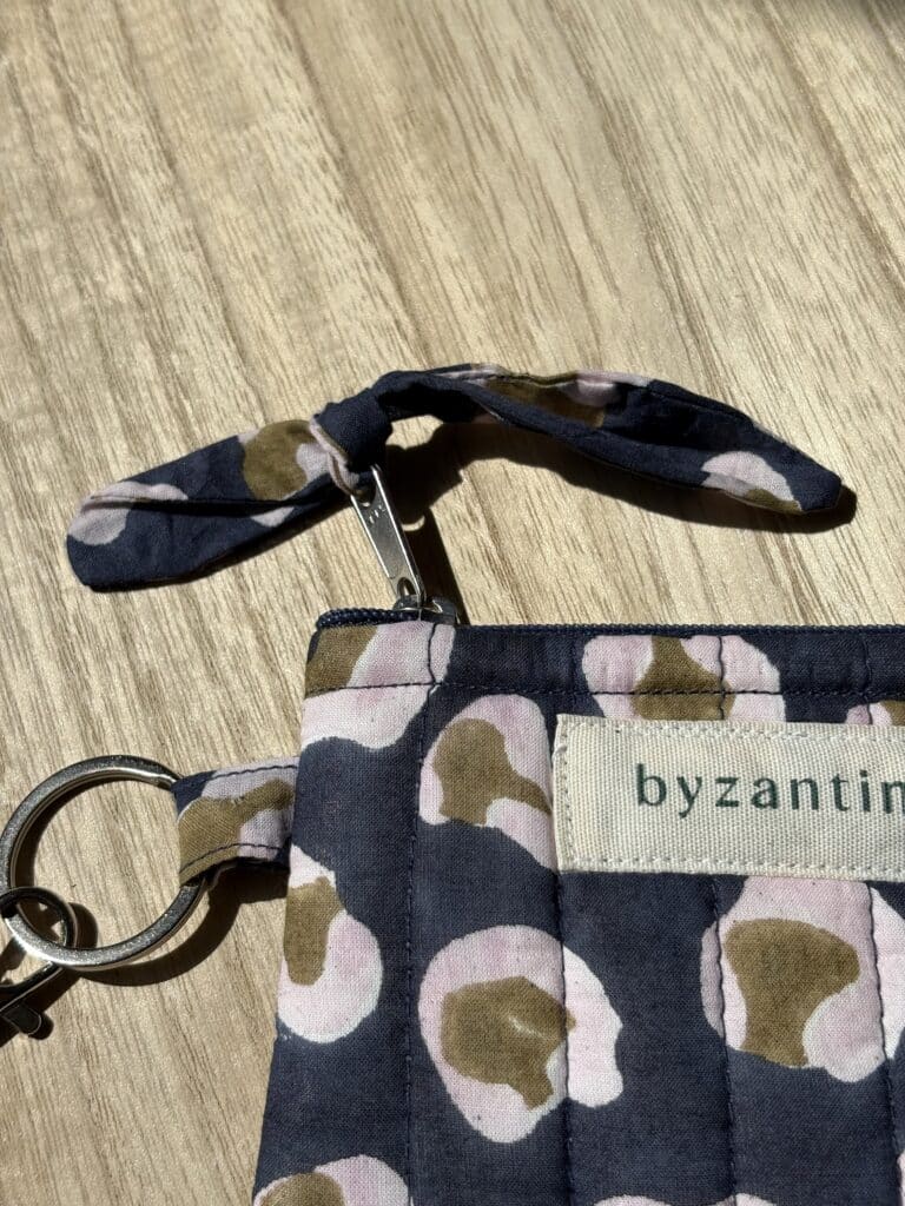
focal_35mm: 52
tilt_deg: -67.8
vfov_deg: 36.8
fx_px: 1813
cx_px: 452
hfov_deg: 28.0
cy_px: 603
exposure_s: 1/5814
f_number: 1.6
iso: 25
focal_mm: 5.96
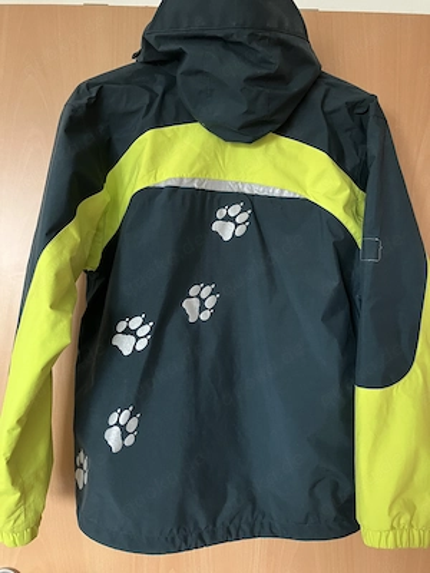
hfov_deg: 49.7
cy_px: 286
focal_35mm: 28
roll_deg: +0.2
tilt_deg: -0.2
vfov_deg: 63.4
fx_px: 464
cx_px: 215
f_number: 1.8
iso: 640
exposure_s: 1/30
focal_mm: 3.99
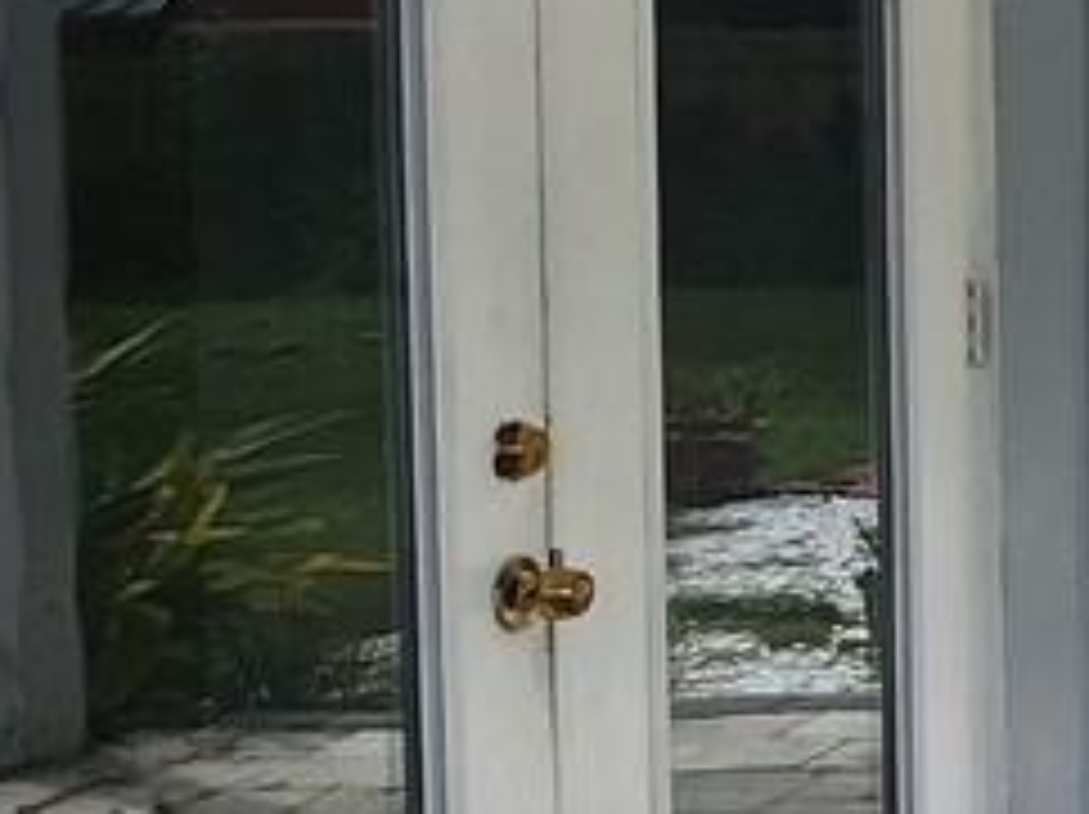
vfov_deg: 17.0
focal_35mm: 86
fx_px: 2703
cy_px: 153
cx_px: 2610
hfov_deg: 14.6
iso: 50
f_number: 2.2
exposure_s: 1/1087
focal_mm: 2.2
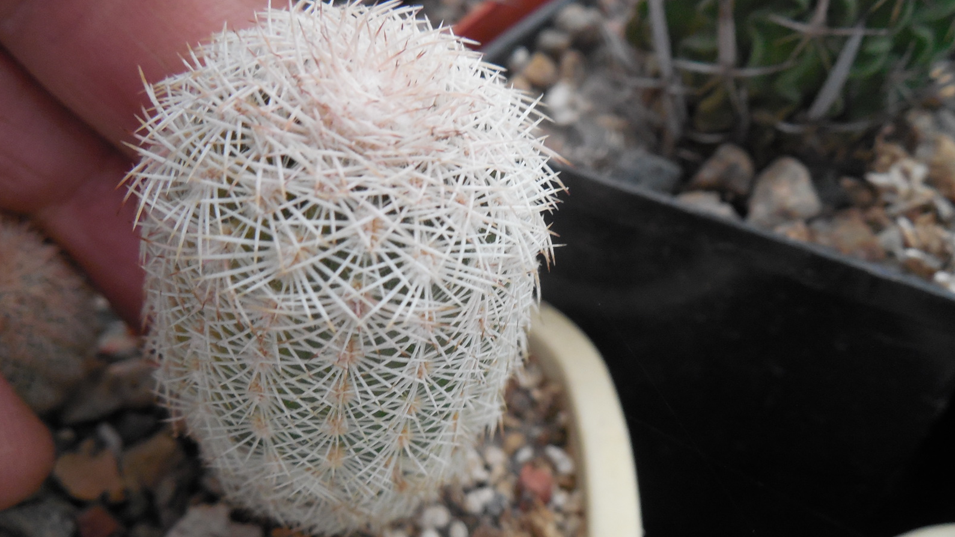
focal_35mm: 34
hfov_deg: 58.0
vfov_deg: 34.6
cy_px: 316
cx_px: 478
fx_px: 861
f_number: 3.6
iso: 400
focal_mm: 5.6
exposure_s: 1/30
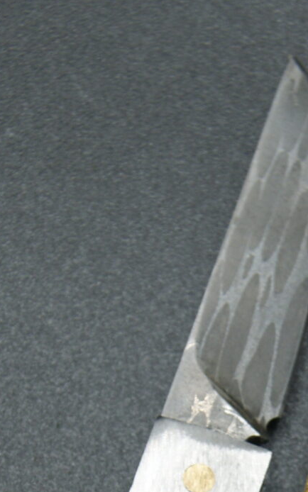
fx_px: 2121
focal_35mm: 158
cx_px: 236
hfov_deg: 8.3
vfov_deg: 13.0
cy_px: 564
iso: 100
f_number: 5
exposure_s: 1/50
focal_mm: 28
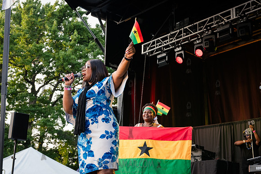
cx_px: 130
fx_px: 406
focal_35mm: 56
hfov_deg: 35.6
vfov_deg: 24.2
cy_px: 87
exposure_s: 1/500
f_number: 4.5
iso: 2000
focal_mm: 56
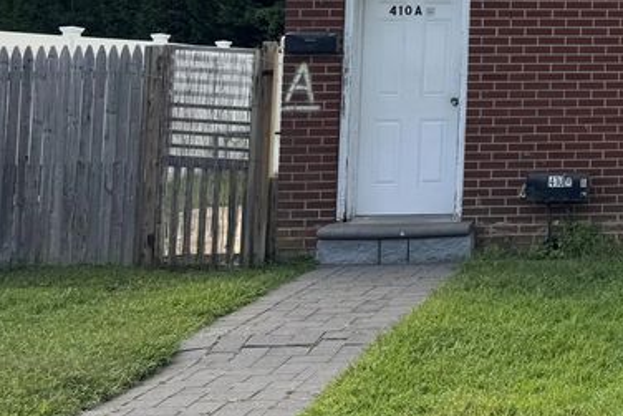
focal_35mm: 68
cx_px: 809
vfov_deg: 19.1
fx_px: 1177
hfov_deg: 25.5
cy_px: -56
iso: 80
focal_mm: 6.76
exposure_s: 1/2506
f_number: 1.78
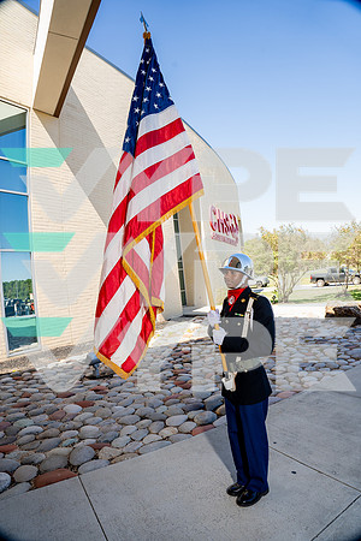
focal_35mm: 20
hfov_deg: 61.9
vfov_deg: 84.0
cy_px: 270
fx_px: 301
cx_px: 180
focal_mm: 20
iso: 200
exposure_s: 1/125
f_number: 8
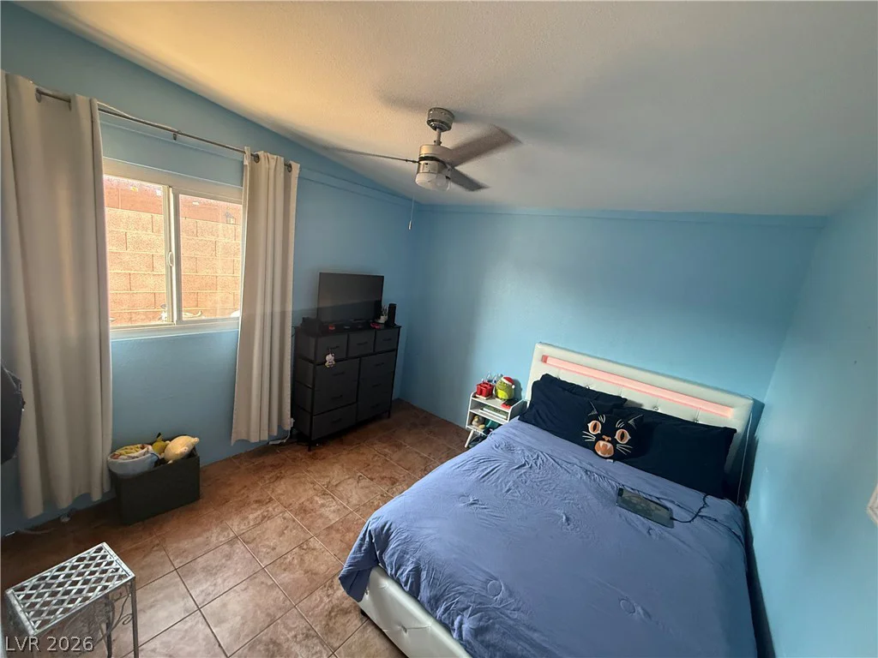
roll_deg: -7.8
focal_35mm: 14
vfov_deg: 85.7
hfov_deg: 102.1
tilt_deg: -12.1
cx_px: 439
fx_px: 355
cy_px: 329
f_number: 2.2
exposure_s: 1/60
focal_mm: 2.22
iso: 320
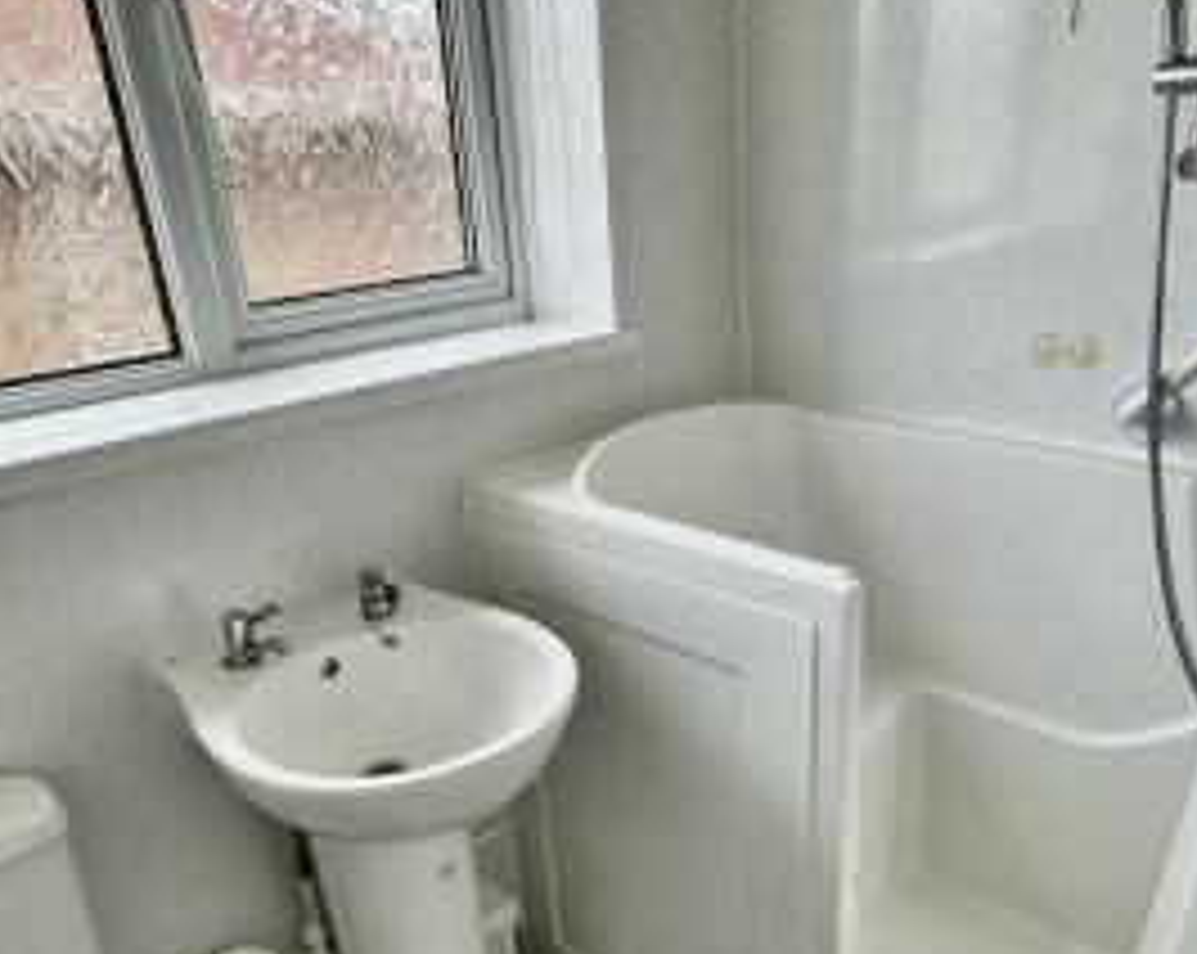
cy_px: 740
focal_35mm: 30
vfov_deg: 46.3
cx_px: 623
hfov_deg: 58.8
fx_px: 1061
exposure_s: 1/109
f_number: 2.2
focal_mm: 2.22
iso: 40
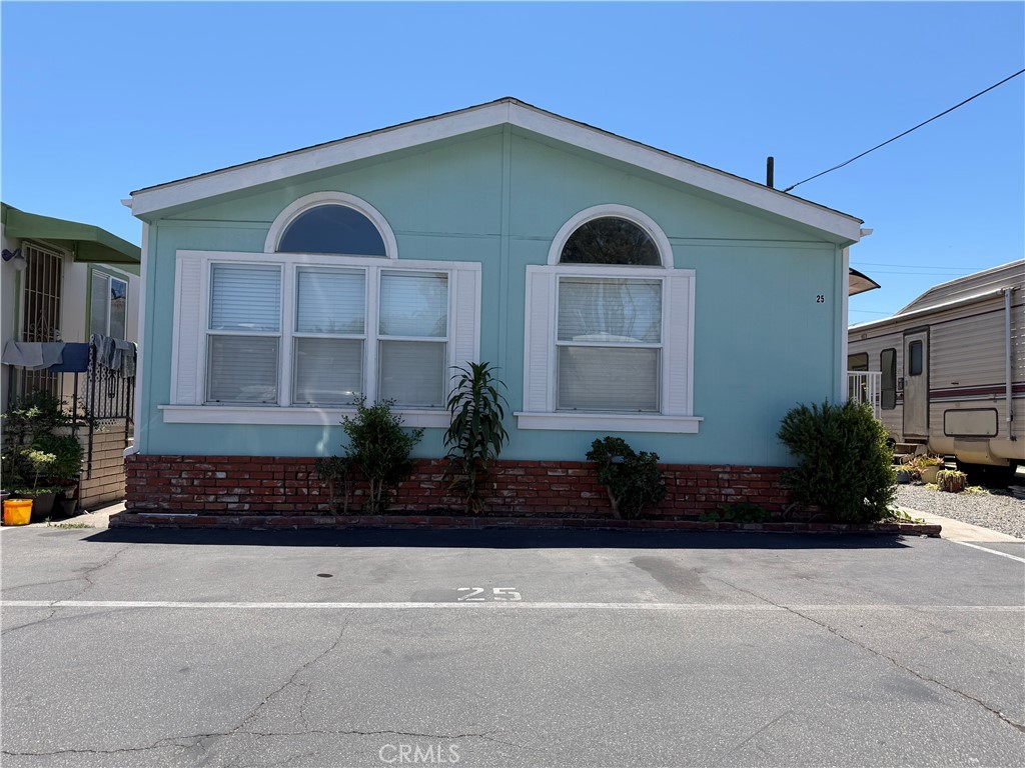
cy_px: 384
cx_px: 512
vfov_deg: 56.8
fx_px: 711
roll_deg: -1.2
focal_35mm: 24
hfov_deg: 71.6
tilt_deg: +2.4
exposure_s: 1/3584
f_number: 1.78
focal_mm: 6.76
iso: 80
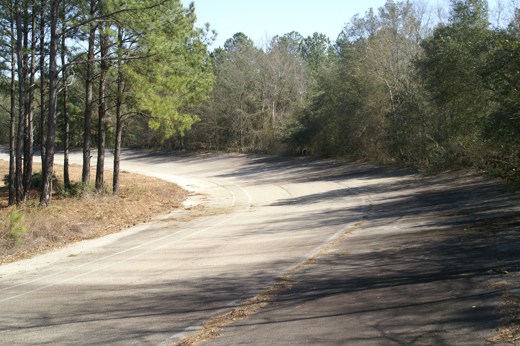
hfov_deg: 46.4
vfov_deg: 31.8
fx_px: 606
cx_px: 260
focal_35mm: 42
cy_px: 173
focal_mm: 28
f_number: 9
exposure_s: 1/80
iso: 100
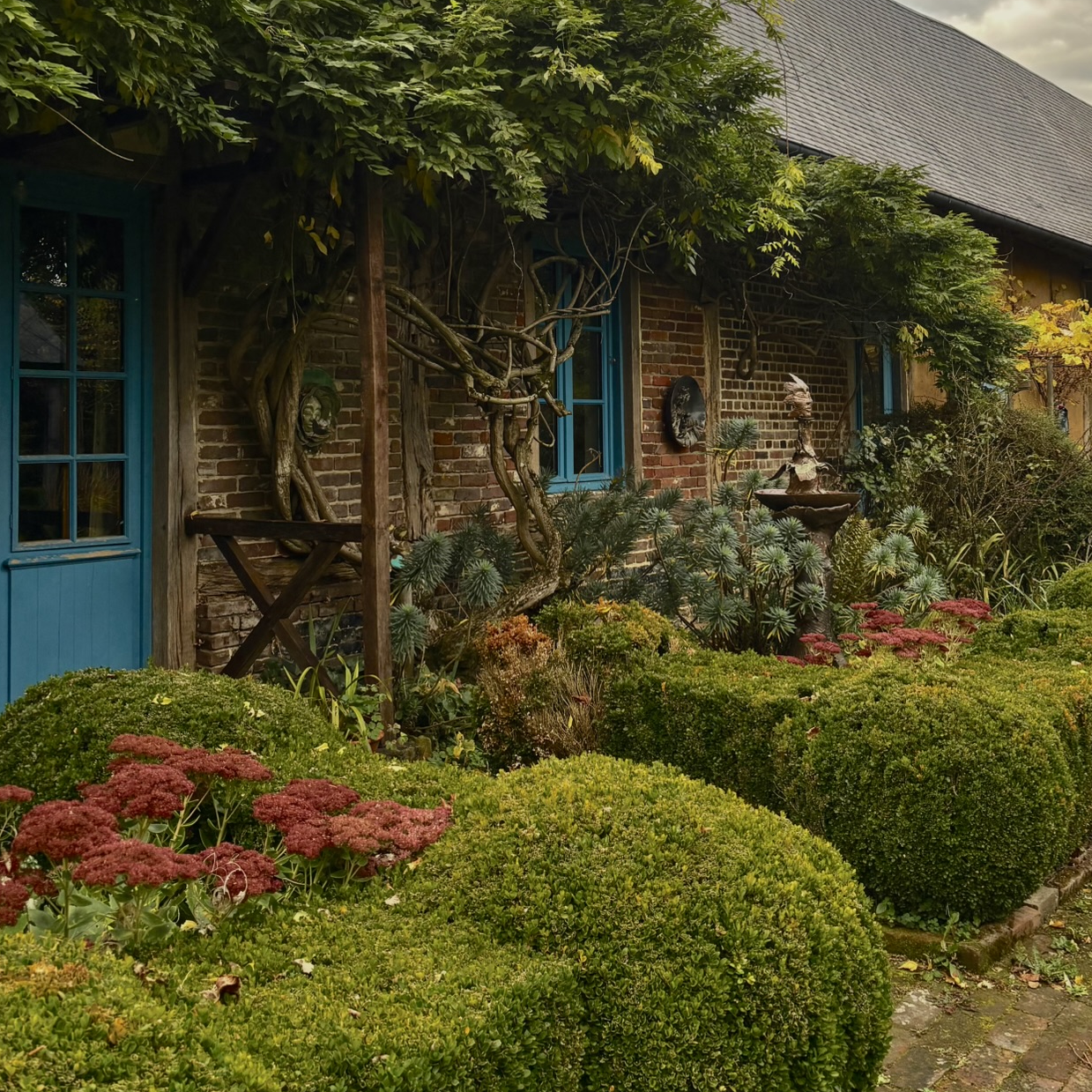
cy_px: 382
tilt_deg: +2.2
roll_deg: -0.5
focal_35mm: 38
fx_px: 1356
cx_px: 572
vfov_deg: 43.4
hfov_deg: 43.8
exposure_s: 1/326
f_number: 1.6
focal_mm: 5.96
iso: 50
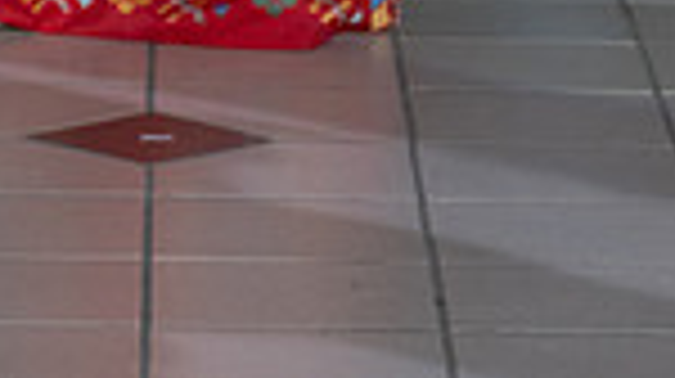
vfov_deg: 3.3
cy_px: -630
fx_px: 6526
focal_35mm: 365
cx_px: 234
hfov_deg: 5.9
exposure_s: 1/160
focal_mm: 116
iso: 1250
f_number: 5.6
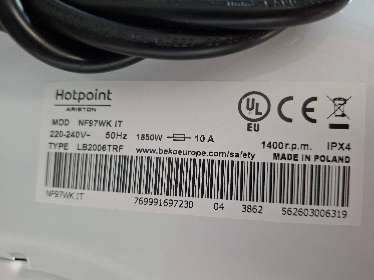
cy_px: 140
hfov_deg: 73.9
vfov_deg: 58.9
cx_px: 187
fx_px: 248
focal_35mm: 23
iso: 800
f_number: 1.8
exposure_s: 1/25
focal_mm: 5.54
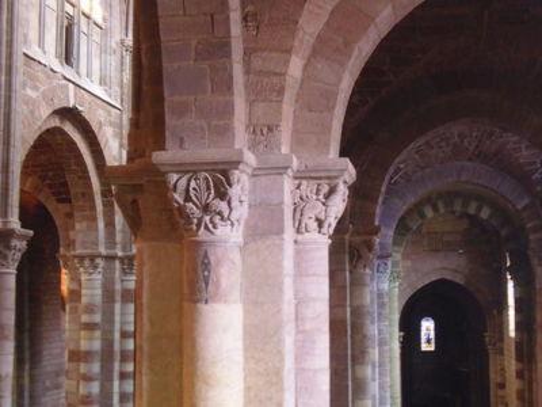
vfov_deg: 26.6
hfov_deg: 34.9
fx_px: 861
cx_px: 271
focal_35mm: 55
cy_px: 204
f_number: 3.7
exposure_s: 1/2.5
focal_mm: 9.3
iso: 400
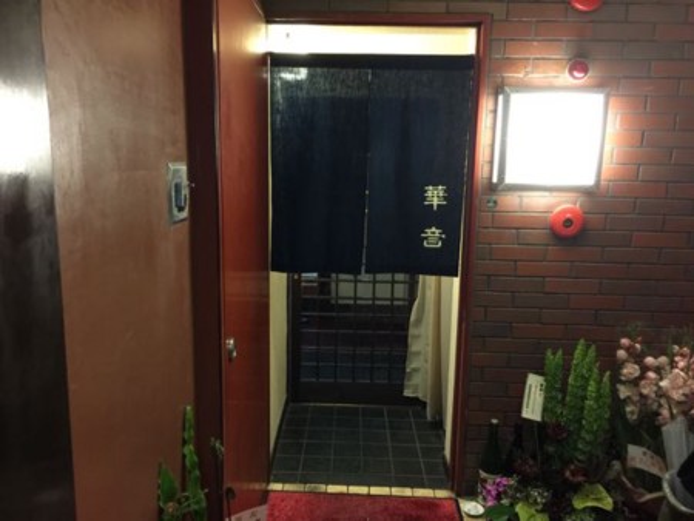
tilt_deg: -10.2
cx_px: 347
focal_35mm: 29
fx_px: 582
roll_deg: -1.2
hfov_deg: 61.6
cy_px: 260
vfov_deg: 48.3
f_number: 2.2
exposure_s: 1/4
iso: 80
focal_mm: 4.15
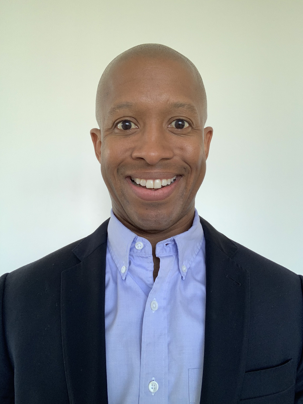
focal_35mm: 32
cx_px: 152
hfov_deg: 44.2
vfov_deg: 56.8
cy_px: 202
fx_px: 373
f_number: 2.2
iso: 64
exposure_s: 1/72
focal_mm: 2.87
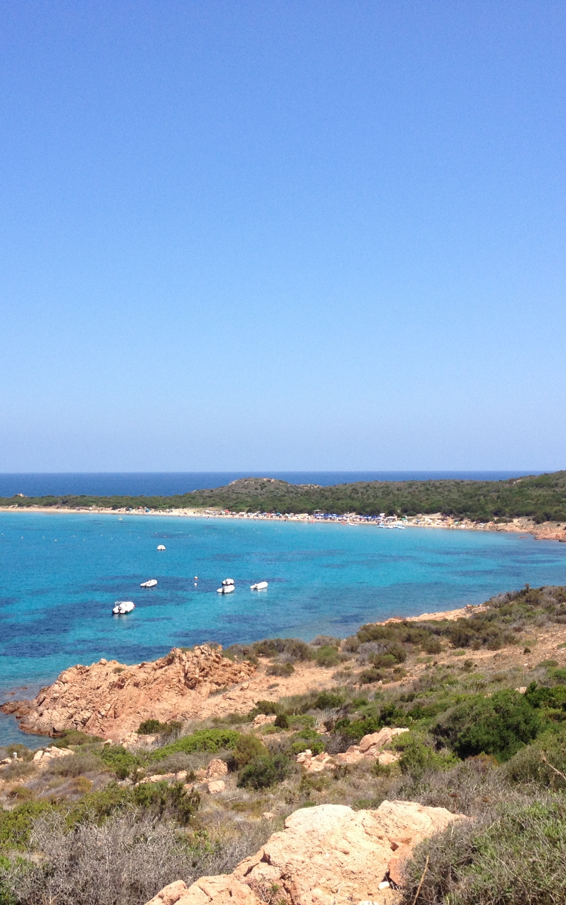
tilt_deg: -2.5
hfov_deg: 25.8
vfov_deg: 40.3
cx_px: 243
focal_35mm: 50
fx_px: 1234
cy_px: 450
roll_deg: +0.4
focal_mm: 4.28
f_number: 2.4
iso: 50
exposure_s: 1/1672
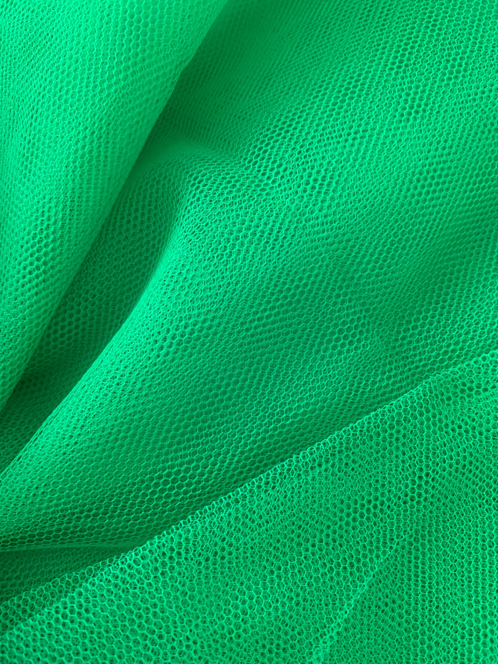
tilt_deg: -79.2
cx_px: 249
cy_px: 332
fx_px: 499
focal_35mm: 26
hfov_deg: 53.1
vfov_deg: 67.3
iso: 160
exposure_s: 1/60
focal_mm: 4.25
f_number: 1.8
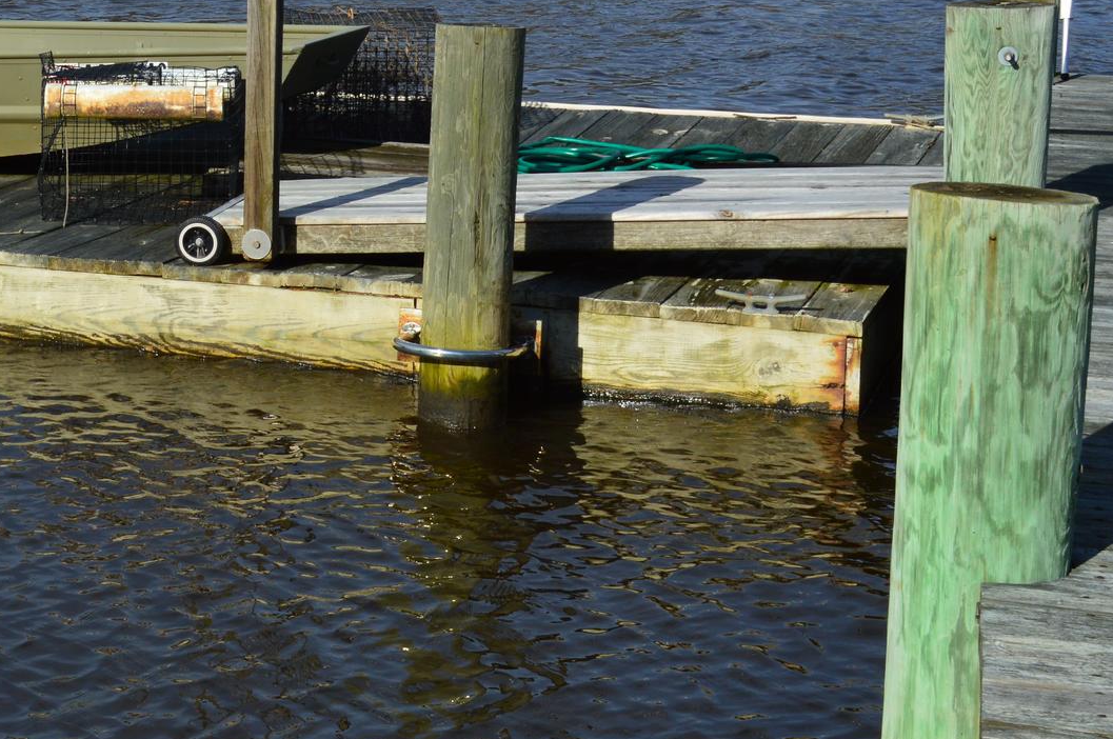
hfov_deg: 21.5
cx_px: 145
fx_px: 2872
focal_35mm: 93
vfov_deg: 14.5
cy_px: 98
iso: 320
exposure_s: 1/500
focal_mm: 32
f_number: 11
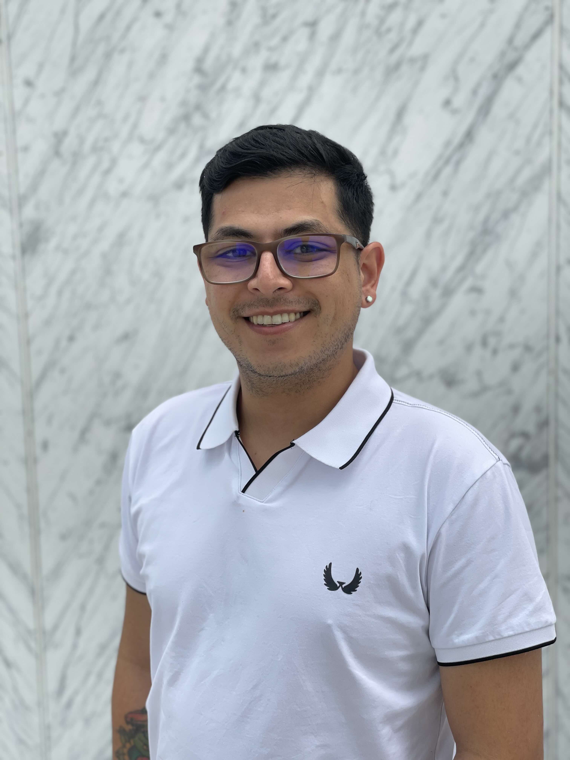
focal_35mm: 52
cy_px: 380
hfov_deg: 28.0
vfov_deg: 36.8
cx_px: 285
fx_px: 1142
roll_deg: +1.7
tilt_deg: -7.5
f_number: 2
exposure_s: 1/232
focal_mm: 6
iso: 25
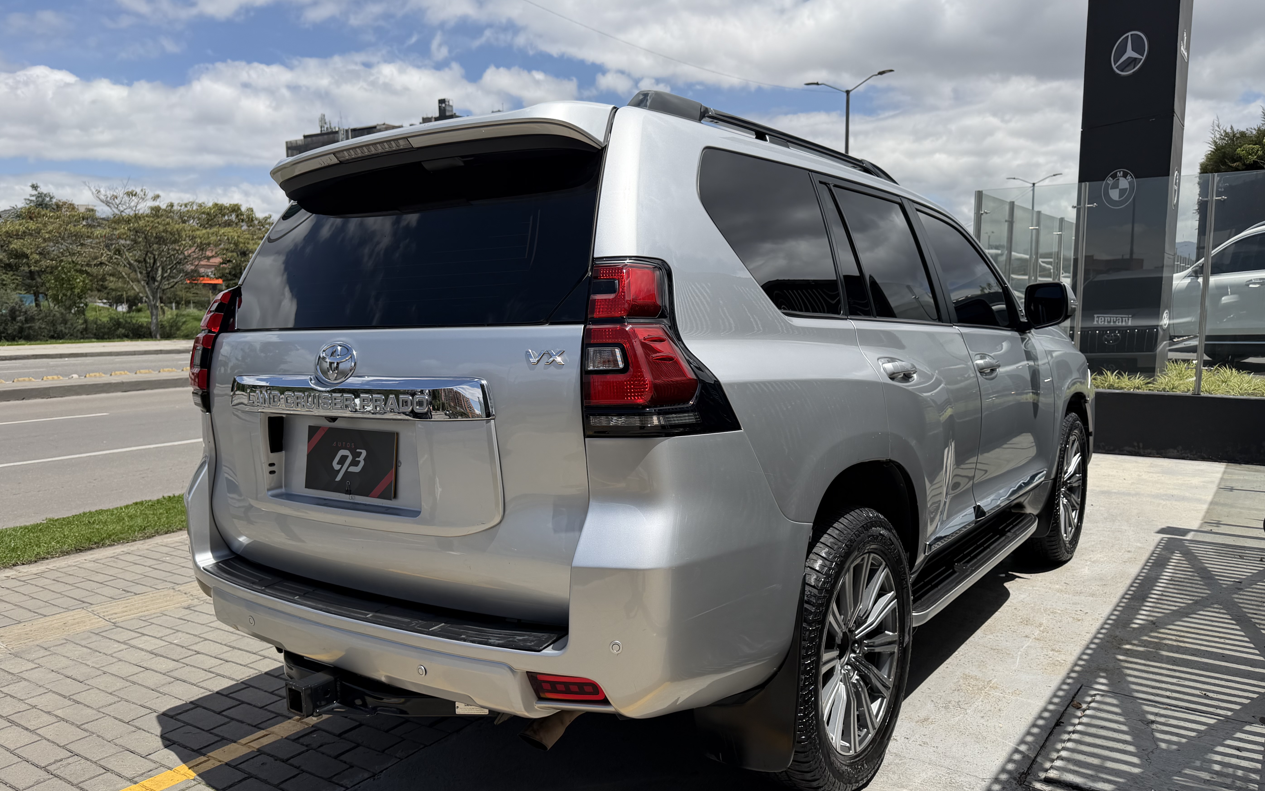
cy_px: 409
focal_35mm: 26
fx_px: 896
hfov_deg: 70.4
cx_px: 632
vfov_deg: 47.6
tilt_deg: -7.3
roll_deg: +0.1
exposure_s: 1/6173
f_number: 1.78
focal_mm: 6.76
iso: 80
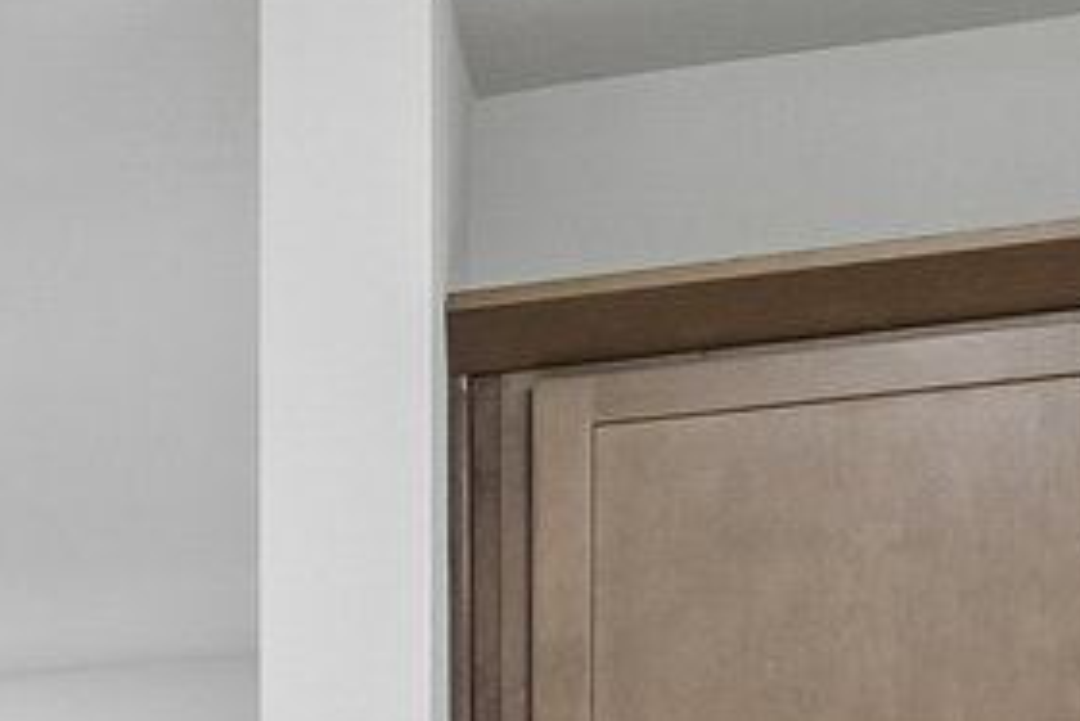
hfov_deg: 8.8
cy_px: 1587
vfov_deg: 7.7
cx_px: -2627
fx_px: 5042
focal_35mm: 168
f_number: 8
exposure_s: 1/30
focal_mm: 23
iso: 400
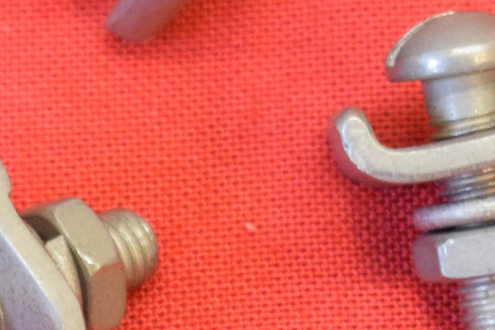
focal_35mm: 451
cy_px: 279
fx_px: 6202
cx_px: -92
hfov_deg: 4.6
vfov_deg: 3.0
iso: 2000
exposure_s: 1/60
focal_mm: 52
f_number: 5.6
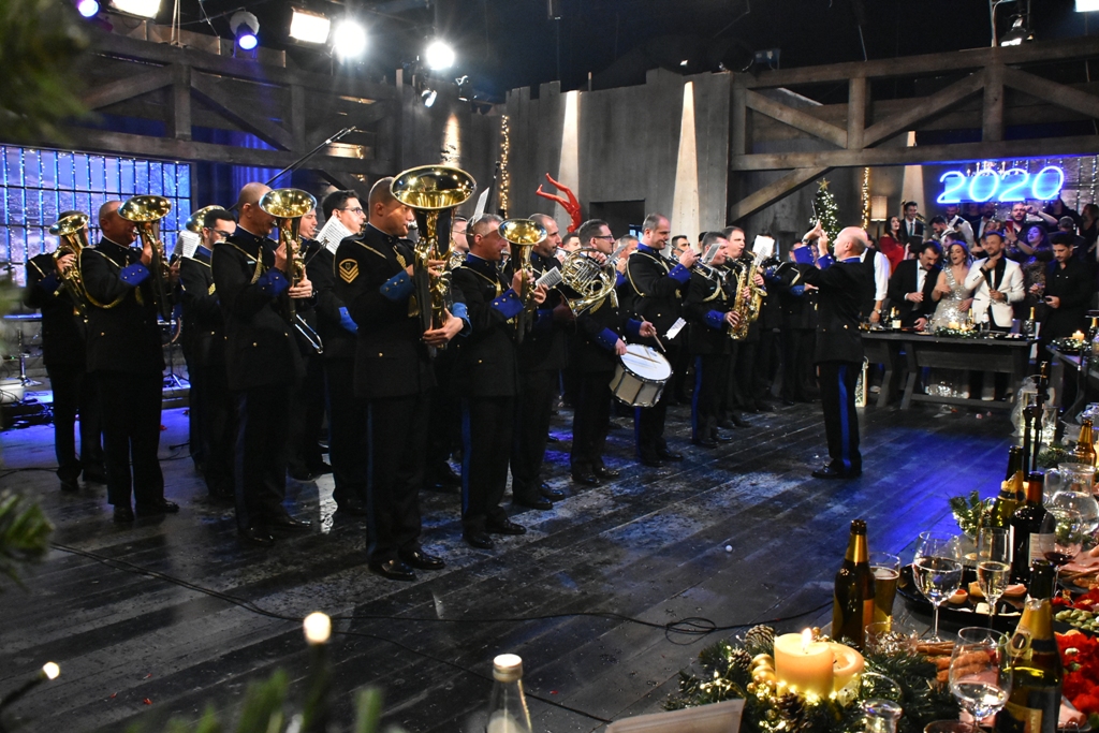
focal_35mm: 32
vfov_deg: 41.7
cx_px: 550
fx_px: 962
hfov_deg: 59.5
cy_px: 366
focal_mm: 21
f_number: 4.8
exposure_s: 1/90
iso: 6400
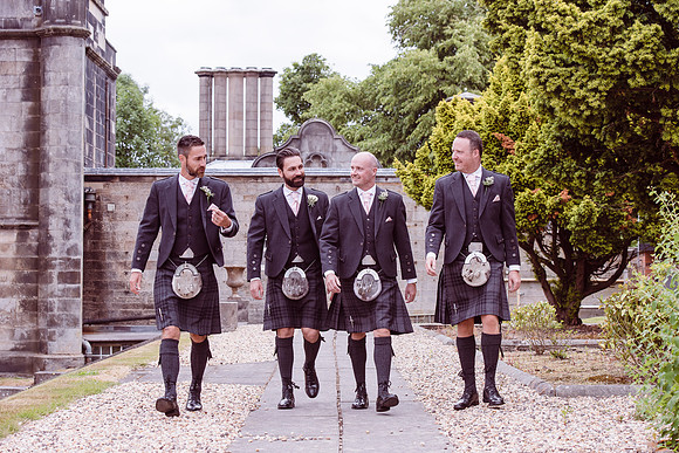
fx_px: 1481
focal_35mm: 79
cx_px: 378
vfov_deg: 17.4
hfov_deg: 25.8
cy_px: 202
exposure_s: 1/640
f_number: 5.6
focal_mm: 70
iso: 320
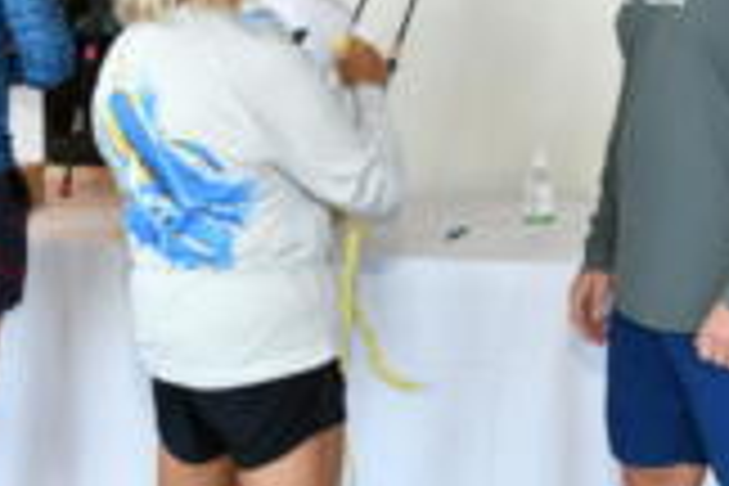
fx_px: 2065
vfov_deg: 13.4
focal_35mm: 102
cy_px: 232
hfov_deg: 20.0
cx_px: 288
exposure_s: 1/80
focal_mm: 22
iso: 640
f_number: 6.3
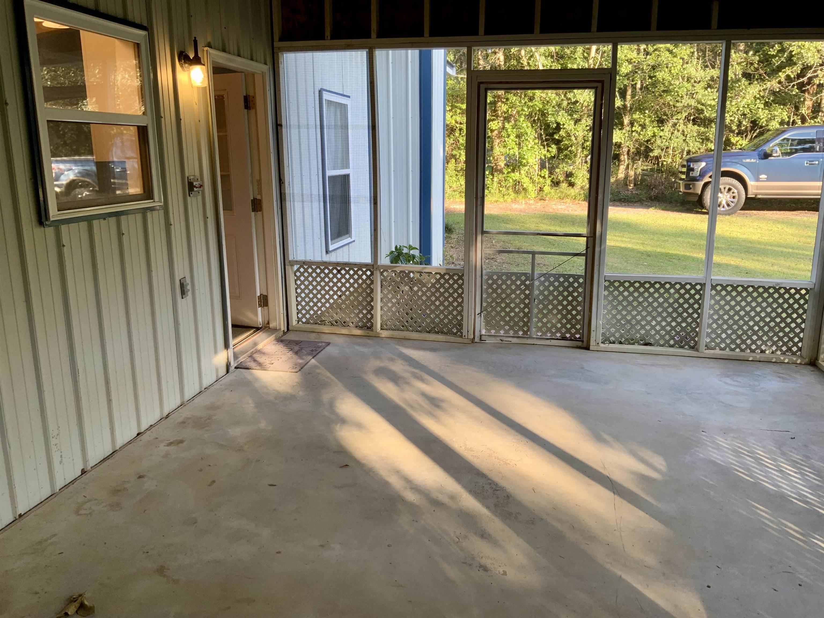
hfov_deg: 61.7
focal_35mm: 29
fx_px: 690
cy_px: 309
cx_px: 412
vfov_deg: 48.2
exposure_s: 1/120
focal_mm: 3
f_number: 1.8
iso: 64
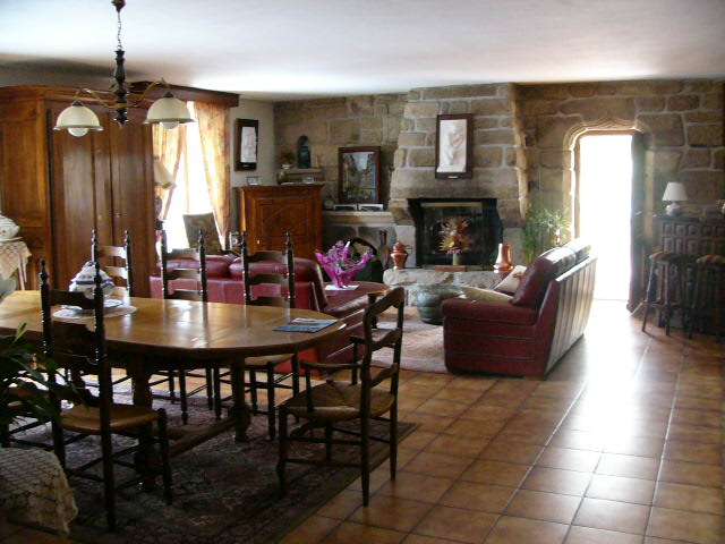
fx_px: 733
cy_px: 272
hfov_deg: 52.6
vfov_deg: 40.7
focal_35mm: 35
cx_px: 362
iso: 300
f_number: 2.8
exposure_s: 1/15
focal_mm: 4.6
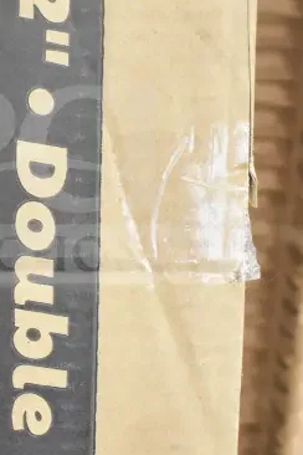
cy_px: 184
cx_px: 47
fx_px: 1136
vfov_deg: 22.6
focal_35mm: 90
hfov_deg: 15.1
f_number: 4
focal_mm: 24
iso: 900
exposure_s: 1/40
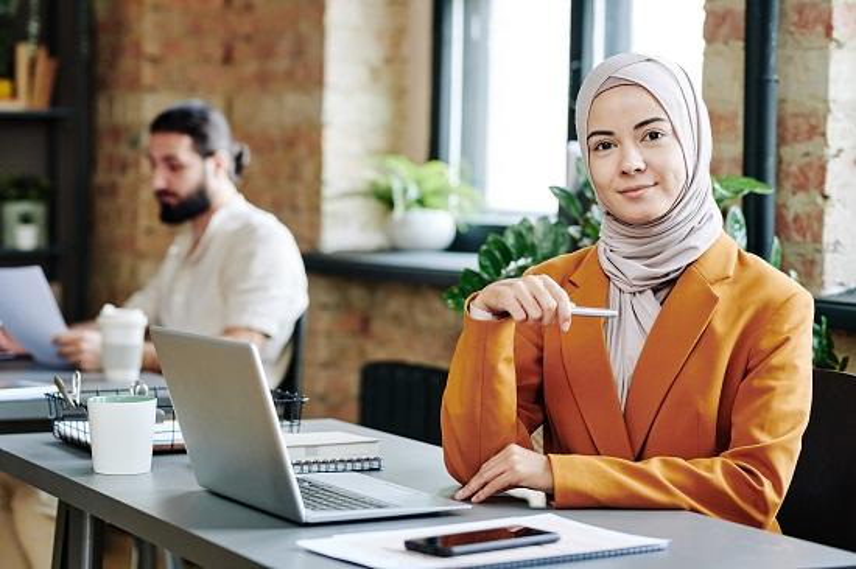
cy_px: 284
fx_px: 2020
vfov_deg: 16.1
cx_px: 428
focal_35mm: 85
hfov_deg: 23.9
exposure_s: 1/160
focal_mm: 85
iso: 800
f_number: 2.8
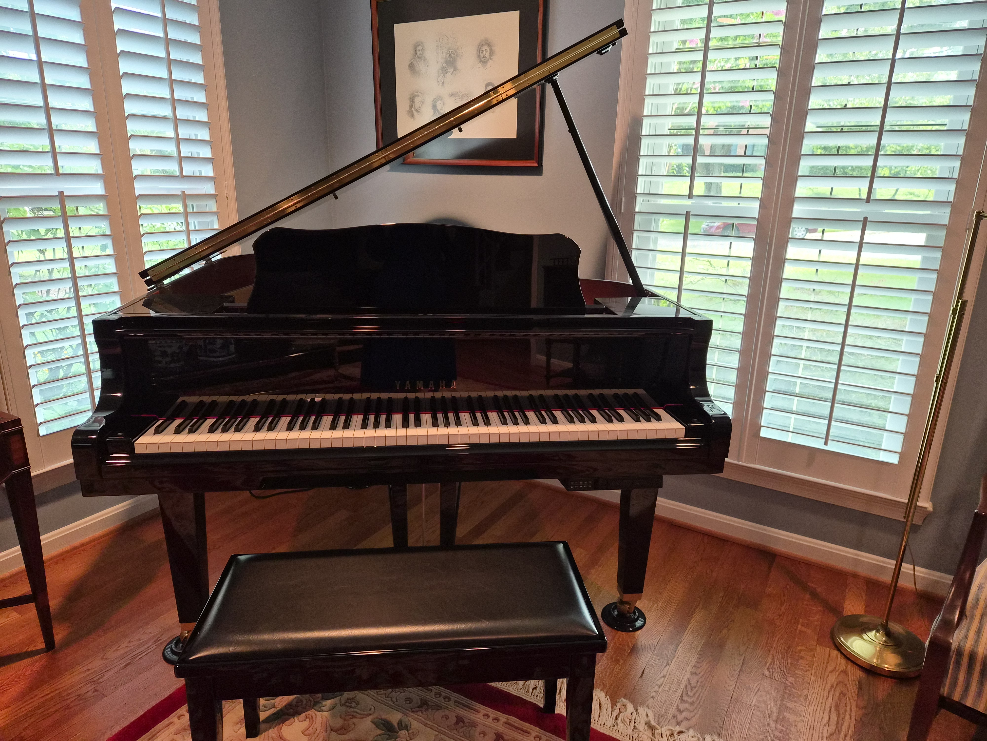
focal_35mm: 23
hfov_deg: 73.9
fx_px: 656
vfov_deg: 58.9
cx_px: 494
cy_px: 370
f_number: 1.8
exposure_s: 1/120
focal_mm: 5.4
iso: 320
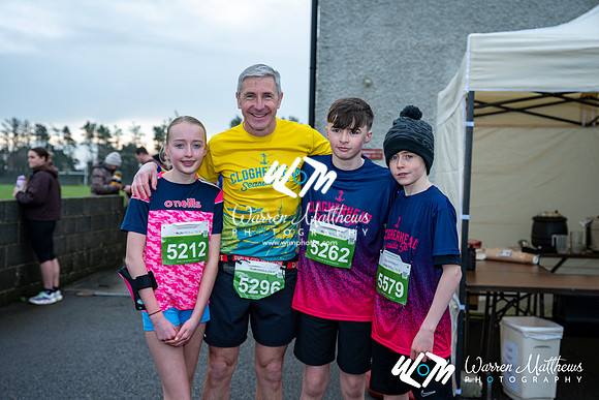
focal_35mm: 42
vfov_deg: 31.9
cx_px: 300
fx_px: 699
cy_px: 200
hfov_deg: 46.4
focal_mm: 42
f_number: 4
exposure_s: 1/200
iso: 100
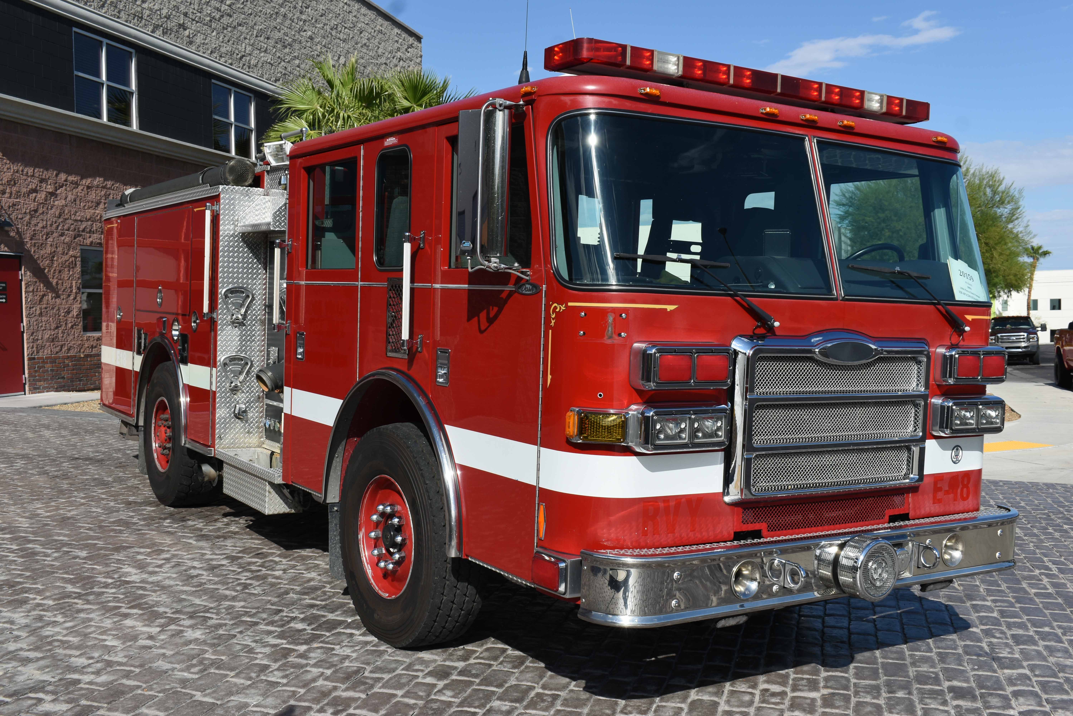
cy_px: 358
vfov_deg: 35.5
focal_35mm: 38
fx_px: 1118
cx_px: 536
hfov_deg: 51.3
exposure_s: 1/320
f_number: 9
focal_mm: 25
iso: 100
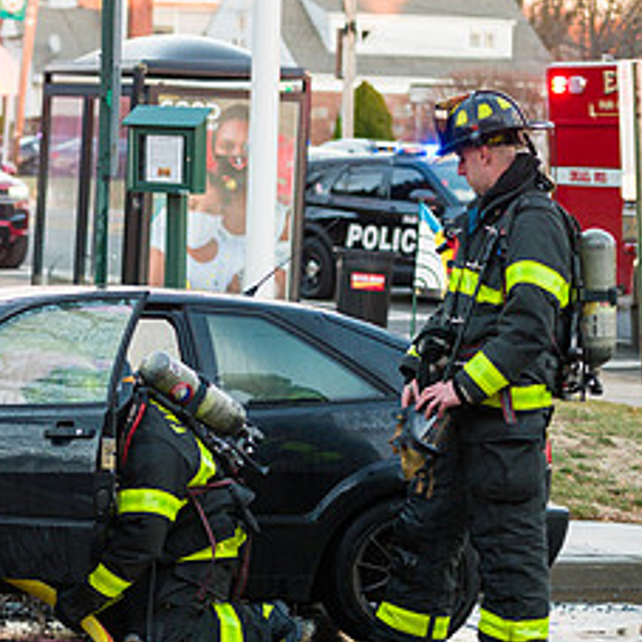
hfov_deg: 9.9
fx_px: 3651
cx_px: -59
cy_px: 322
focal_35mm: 174
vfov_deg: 10.0
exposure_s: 1/250
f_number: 3.2
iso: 640
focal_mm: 80
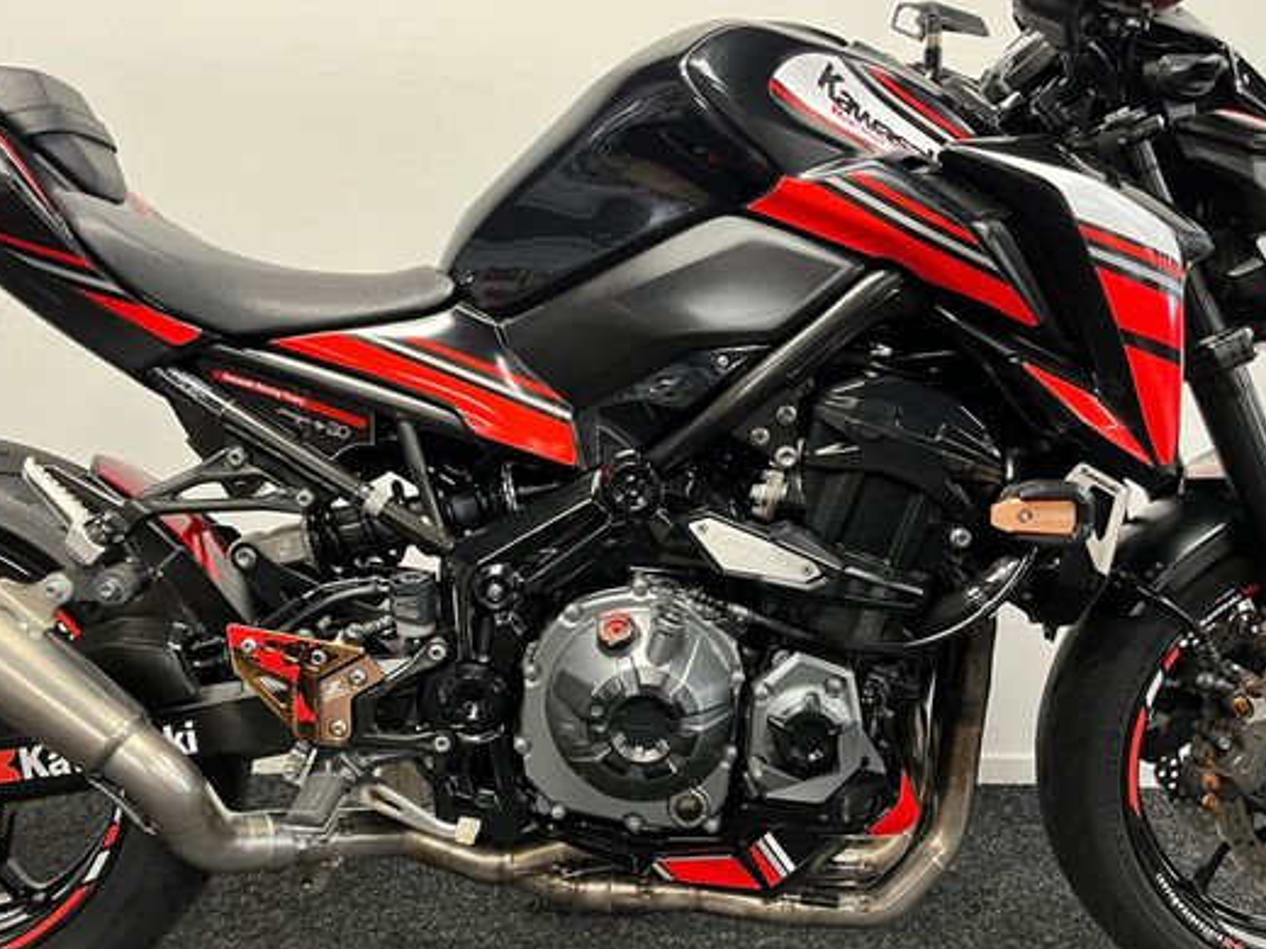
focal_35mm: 32
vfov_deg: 44.1
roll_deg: +0.3
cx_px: 631
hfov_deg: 56.8
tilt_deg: -9.6
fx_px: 1170
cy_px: 504
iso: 400
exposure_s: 1/50
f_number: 1.6
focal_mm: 5.1
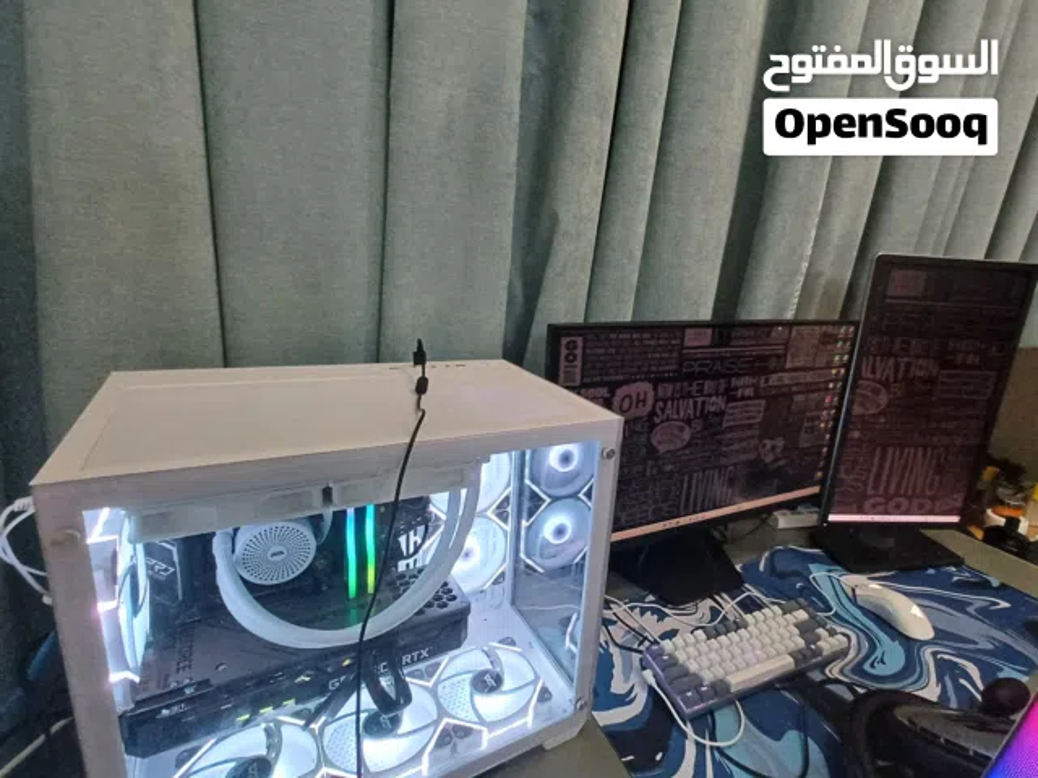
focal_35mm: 16
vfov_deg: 78.1
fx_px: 480
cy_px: 389
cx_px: 519
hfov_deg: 94.5
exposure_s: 1/33
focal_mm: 1.64
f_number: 2.2
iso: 160
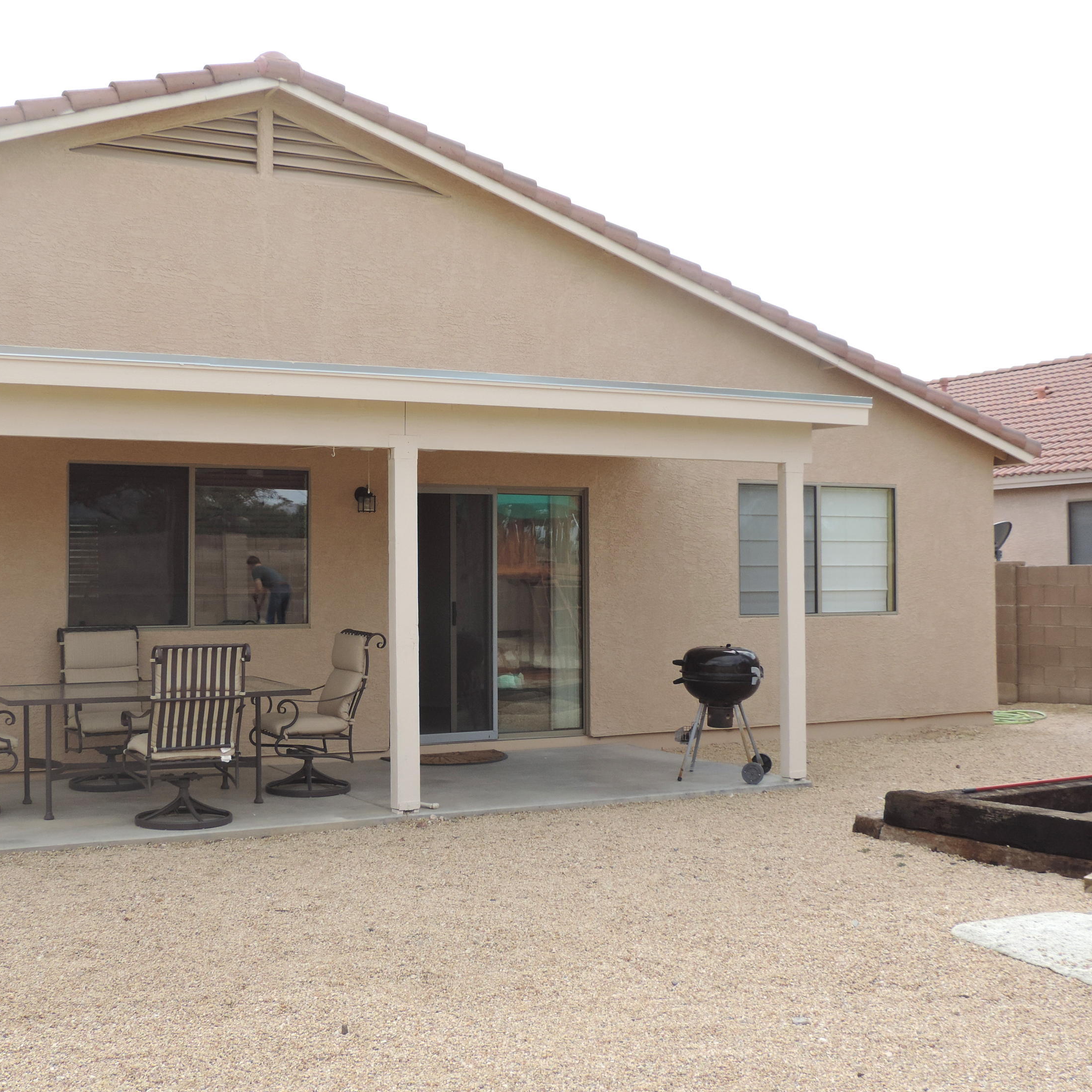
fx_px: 1499
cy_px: 544
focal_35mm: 42
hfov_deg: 40.0
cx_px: 474
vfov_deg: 40.0
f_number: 3.3
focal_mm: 6.2
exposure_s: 1/500
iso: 80
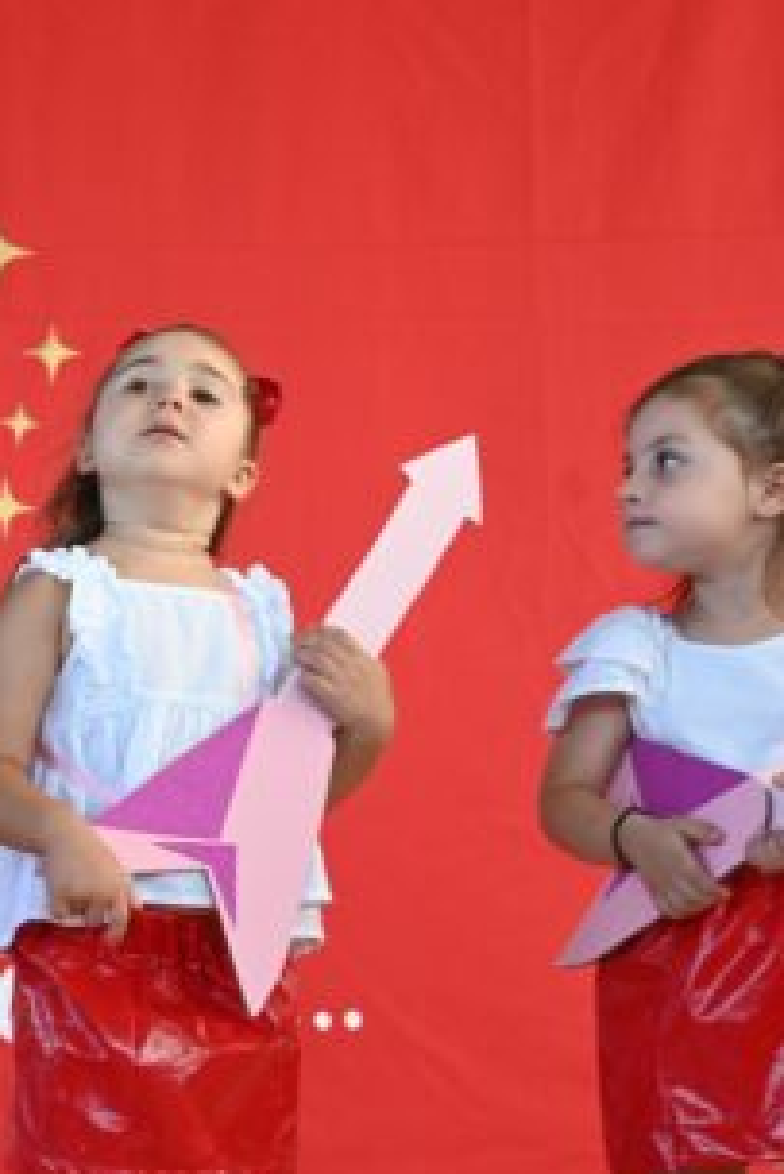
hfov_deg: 13.0
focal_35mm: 99
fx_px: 3230
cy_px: 772
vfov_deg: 20.5
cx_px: -448
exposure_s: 1/320
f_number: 5.6
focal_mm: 43
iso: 1250
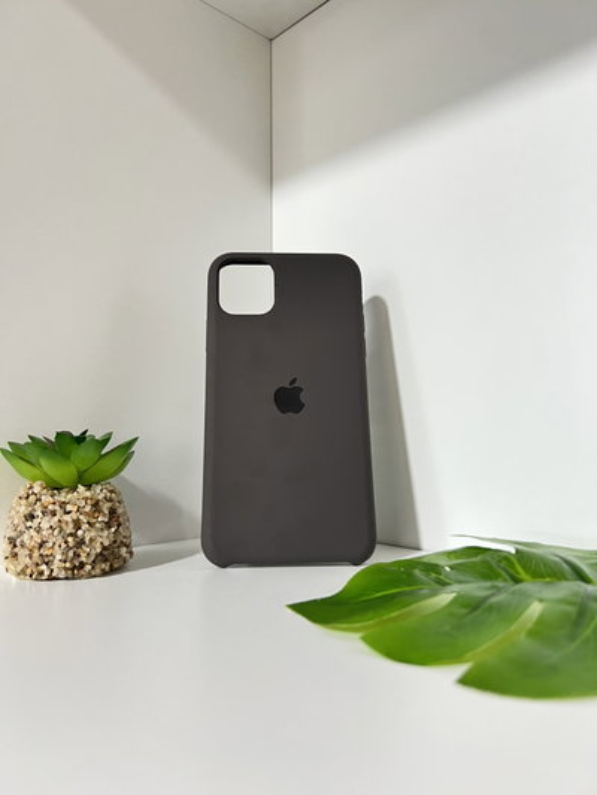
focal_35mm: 26
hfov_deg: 53.1
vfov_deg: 67.3
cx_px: 298
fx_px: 598
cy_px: 398
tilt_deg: +3.1
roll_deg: +2.3
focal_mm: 5.7
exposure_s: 1/60
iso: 250
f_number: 1.5
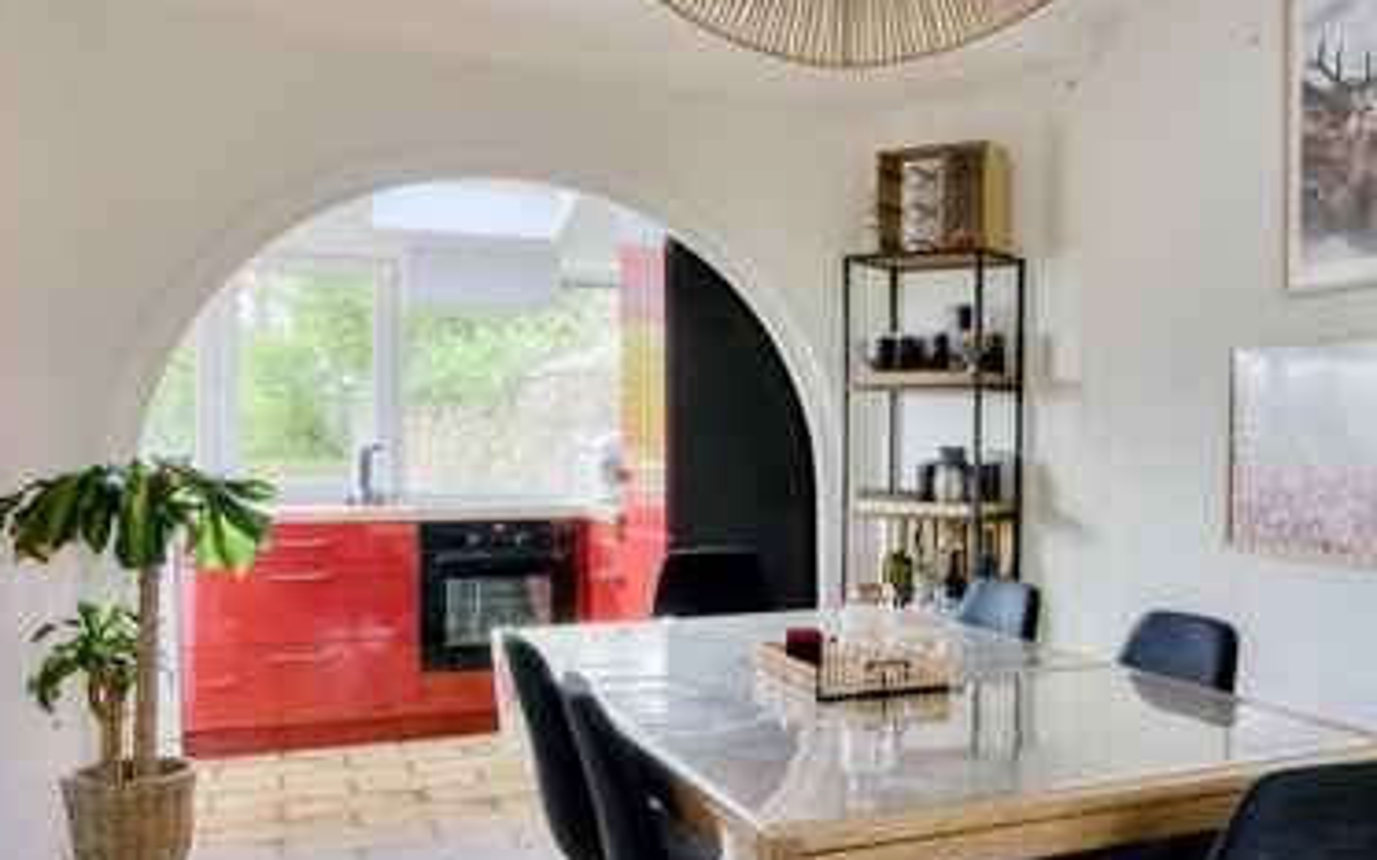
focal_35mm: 35
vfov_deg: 36.2
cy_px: 504
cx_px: 964
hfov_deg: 53.7
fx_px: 1313
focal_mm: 16
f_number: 8
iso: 800
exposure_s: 1/60
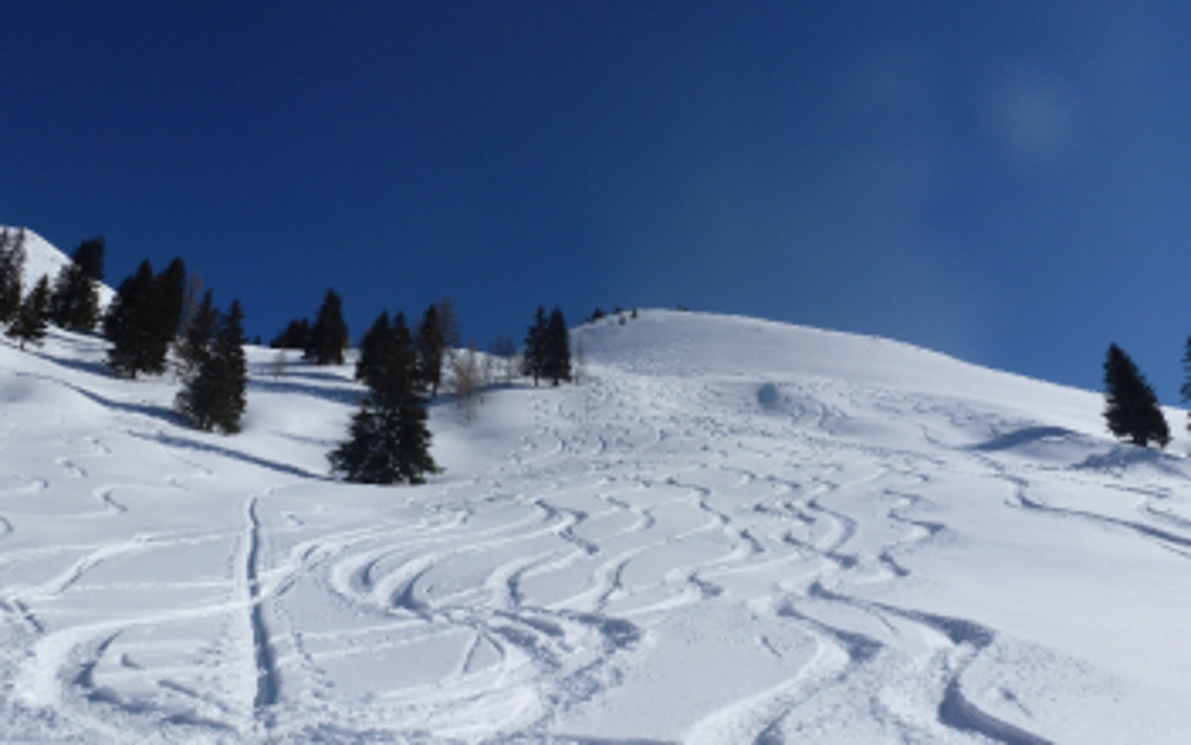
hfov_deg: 70.4
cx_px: 602
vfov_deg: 47.6
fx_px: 844
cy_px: 349
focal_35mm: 26
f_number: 5.6
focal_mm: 4.3
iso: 100
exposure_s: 1/1000
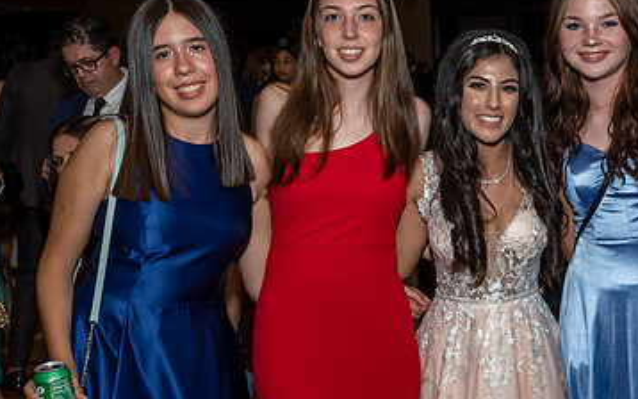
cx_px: 489
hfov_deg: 32.7
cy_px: 205
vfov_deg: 21.3
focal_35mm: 61
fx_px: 1061
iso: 400
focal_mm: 22
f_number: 8
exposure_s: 1/250
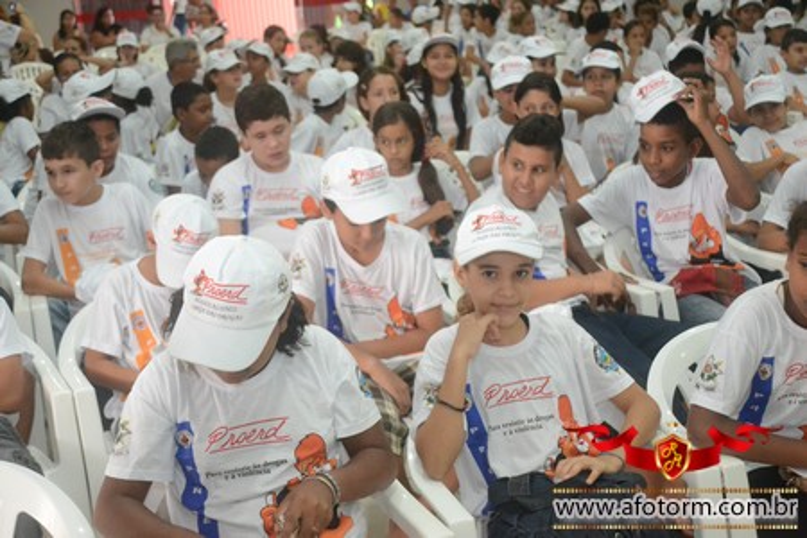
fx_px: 1177
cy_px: 269
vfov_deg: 25.8
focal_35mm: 52
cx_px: 404
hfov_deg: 37.9
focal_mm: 35
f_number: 4.2
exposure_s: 1/100
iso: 3200
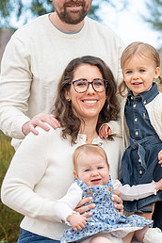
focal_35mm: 152
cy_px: 144
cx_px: 110
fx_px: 1026
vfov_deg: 13.5
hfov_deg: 9.0
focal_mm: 87
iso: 100
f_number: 4
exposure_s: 1/200
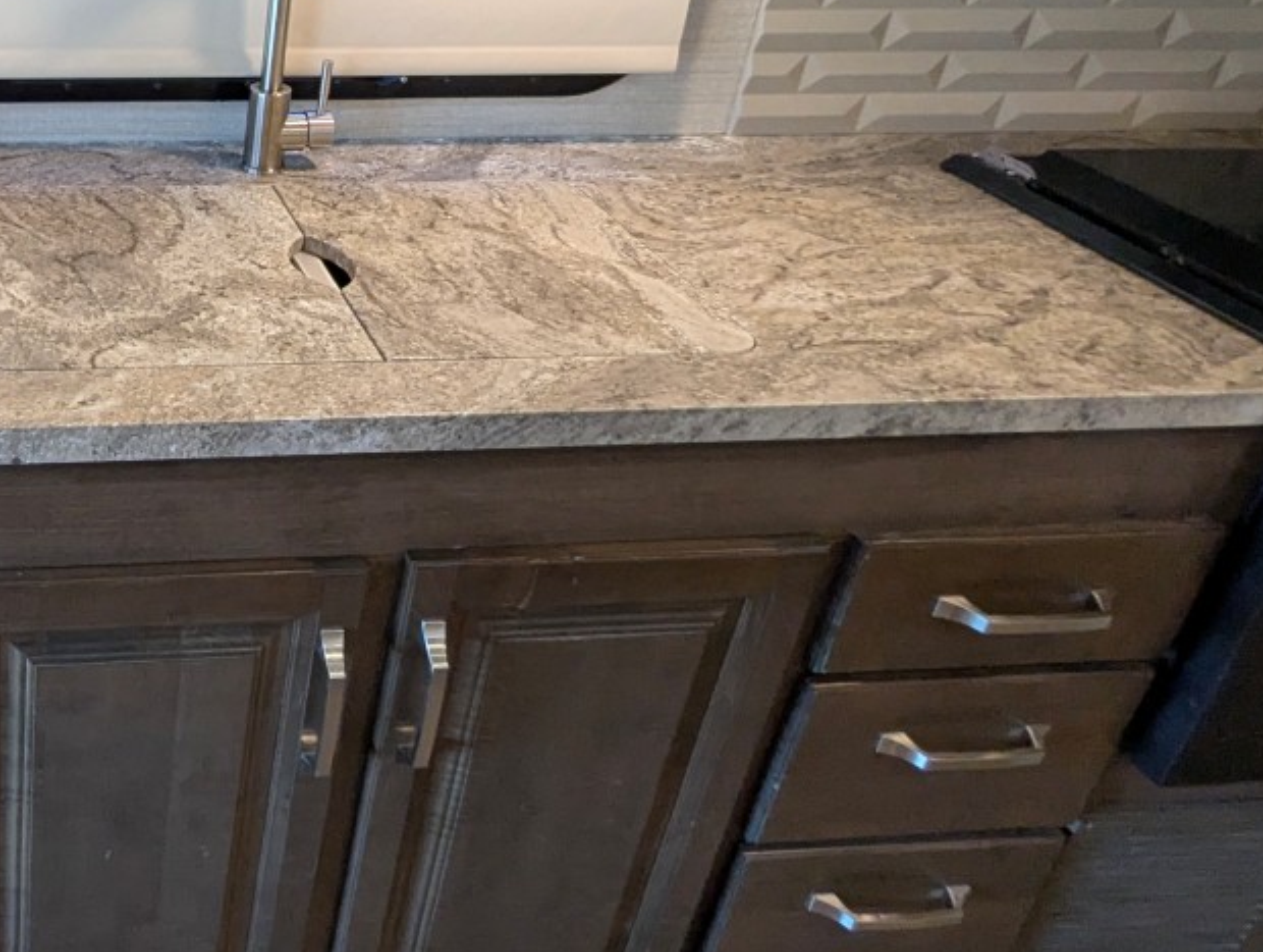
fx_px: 1316
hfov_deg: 44.6
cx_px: 36
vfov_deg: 39.1
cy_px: 294
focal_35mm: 36
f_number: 2.2
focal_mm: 2.35
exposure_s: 1/62.3
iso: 301
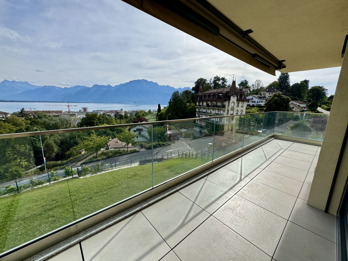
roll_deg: -1.2
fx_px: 141
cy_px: 130
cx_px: 174
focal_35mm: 14
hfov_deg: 102.1
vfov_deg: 85.7
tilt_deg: -11.2
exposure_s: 1/1789
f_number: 2.2
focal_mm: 2.22
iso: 50
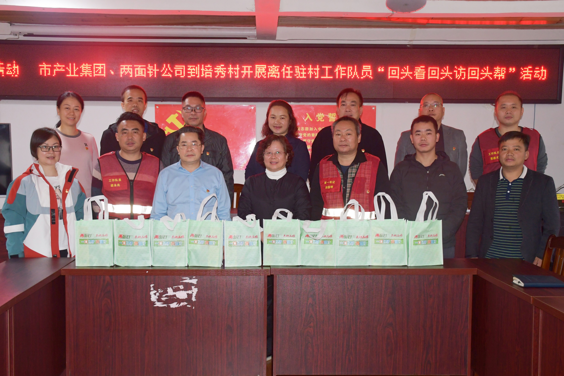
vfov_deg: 34.2
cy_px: 188
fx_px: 611
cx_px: 282
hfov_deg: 49.6
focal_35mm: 39
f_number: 5
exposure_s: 1/160
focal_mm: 26
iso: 1250
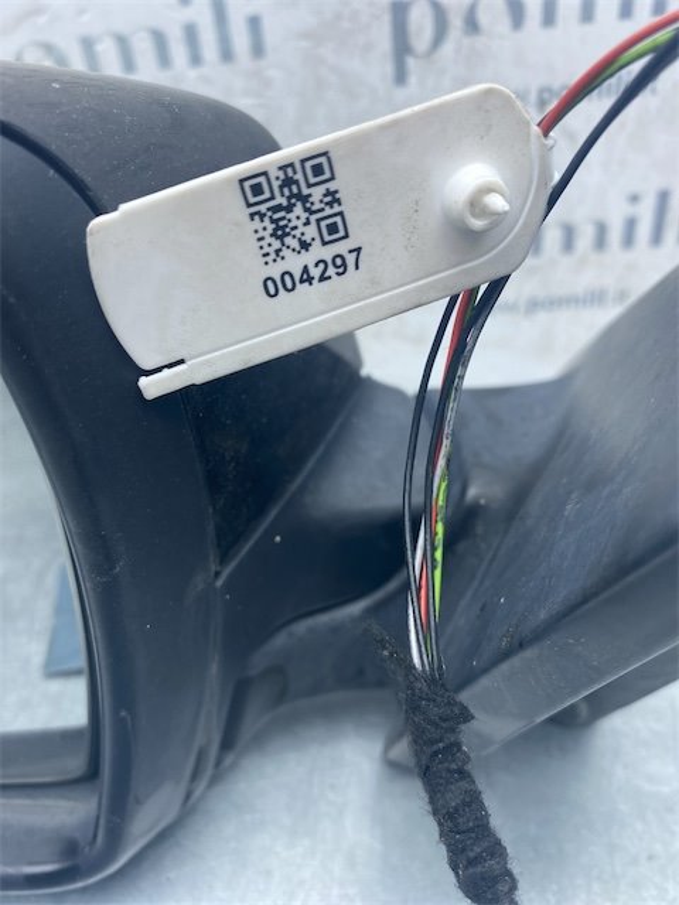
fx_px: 680
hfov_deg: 53.1
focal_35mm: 26
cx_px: 340
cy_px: 452
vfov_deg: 67.3
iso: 32
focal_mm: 4.25
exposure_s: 1/231
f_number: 1.8
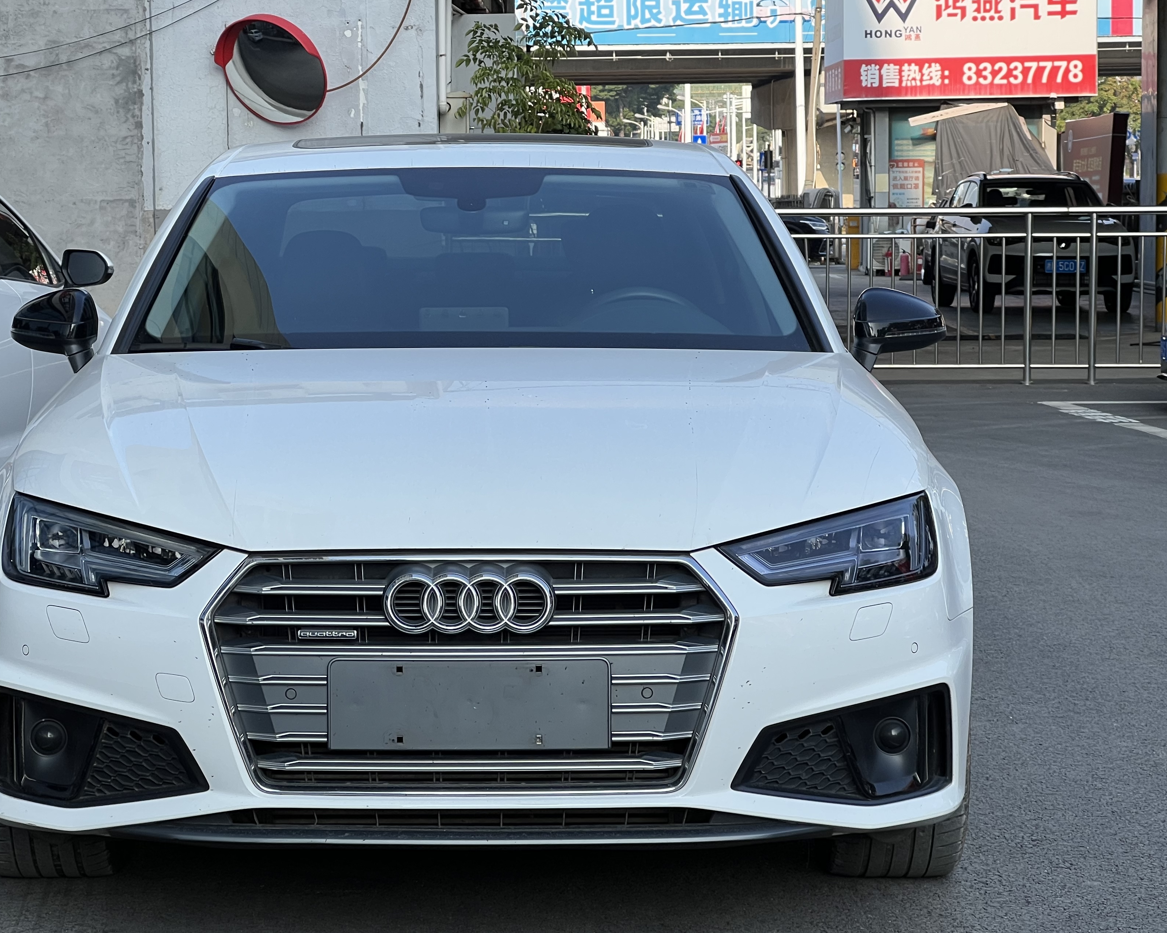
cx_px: 464
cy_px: 454
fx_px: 3281
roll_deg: +0.3
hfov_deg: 20.1
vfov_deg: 16.2
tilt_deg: -4.0
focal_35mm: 95
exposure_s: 1/382
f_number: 2.8
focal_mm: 9
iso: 32
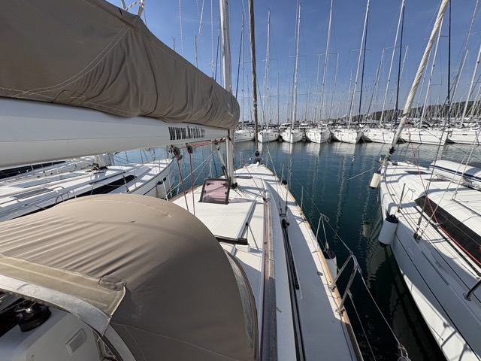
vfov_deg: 85.7
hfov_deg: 102.1
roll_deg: +1.5
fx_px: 195
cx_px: 240
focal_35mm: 14
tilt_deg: -15.9
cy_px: 180
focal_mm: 2.22
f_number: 2.2
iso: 50
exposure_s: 1/3106
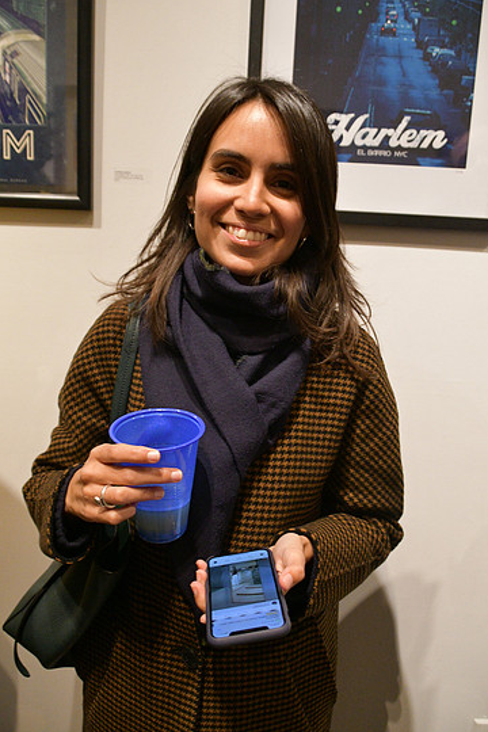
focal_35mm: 29
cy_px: 348
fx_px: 590
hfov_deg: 45.0
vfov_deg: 63.6
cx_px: 239
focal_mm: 18
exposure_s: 1/100
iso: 3200
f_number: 3.5
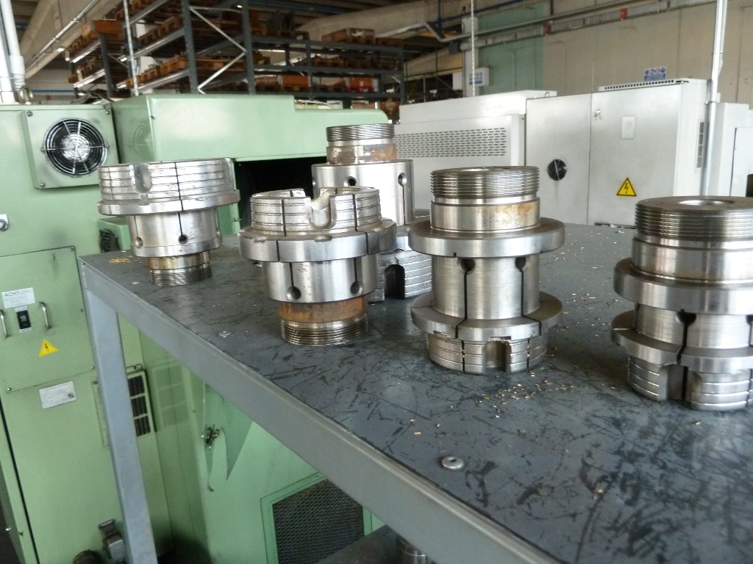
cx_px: 376
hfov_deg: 69.4
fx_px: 544
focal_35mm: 25
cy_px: 282
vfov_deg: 54.9
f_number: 3.3
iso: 400
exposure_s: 1/25
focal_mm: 4.1
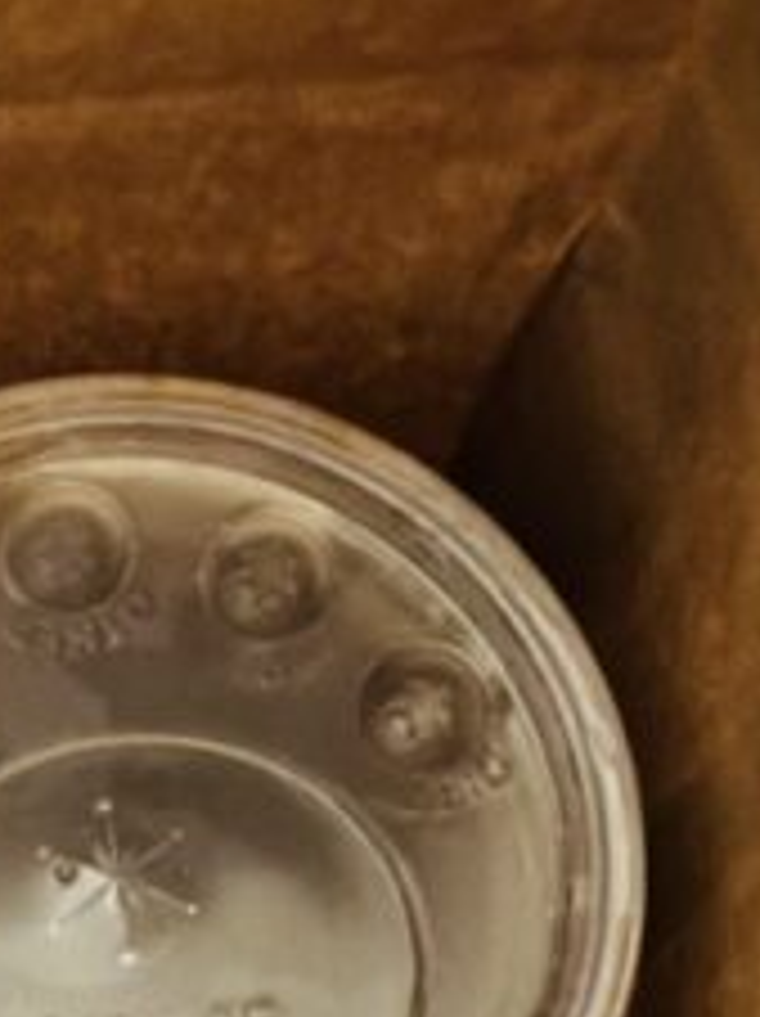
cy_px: 1350
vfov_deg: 15.8
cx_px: -279
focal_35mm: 118
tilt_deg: -82.1
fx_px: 3461
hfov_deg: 12.1
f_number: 1.6
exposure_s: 1/9
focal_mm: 5.96
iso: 1600
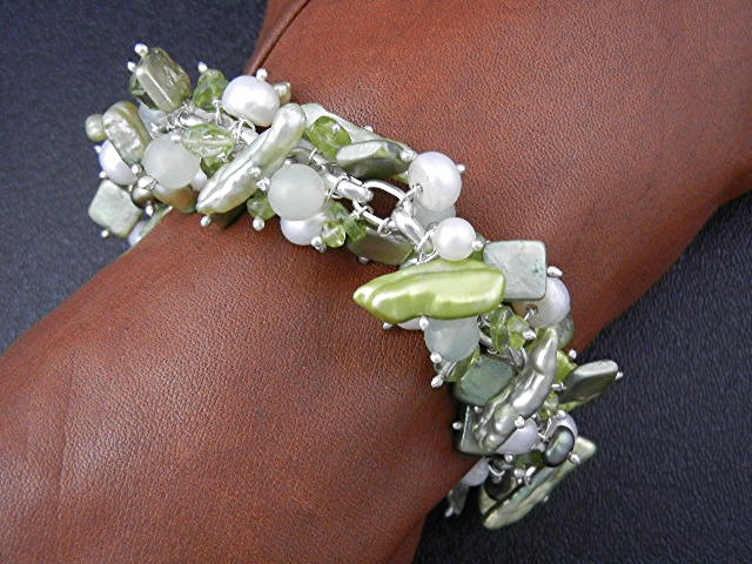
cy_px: 282
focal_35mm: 59
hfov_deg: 32.7
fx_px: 1282
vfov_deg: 24.8
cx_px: 376
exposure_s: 1/5.7
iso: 200
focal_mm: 10.6
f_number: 4
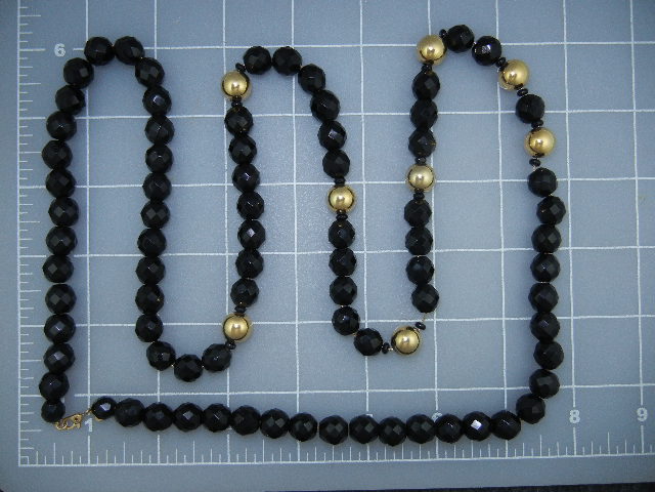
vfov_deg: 46.8
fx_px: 568
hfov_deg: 60.0
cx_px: 328
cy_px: 246
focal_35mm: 30
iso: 271
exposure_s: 1/30
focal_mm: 5.4
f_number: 3.5
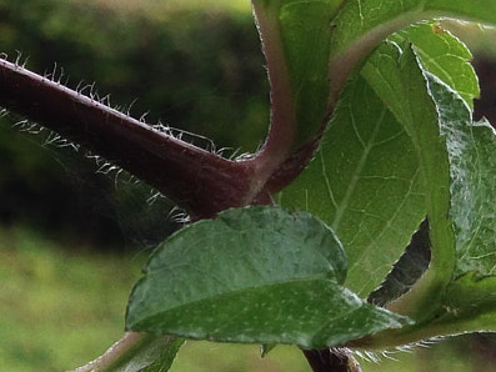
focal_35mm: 133
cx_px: -370
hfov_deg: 13.4
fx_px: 1906
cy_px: 181
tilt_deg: -6.3
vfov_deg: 11.2
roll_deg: -10.1
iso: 50
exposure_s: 1/480
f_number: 2.4
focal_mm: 4.12
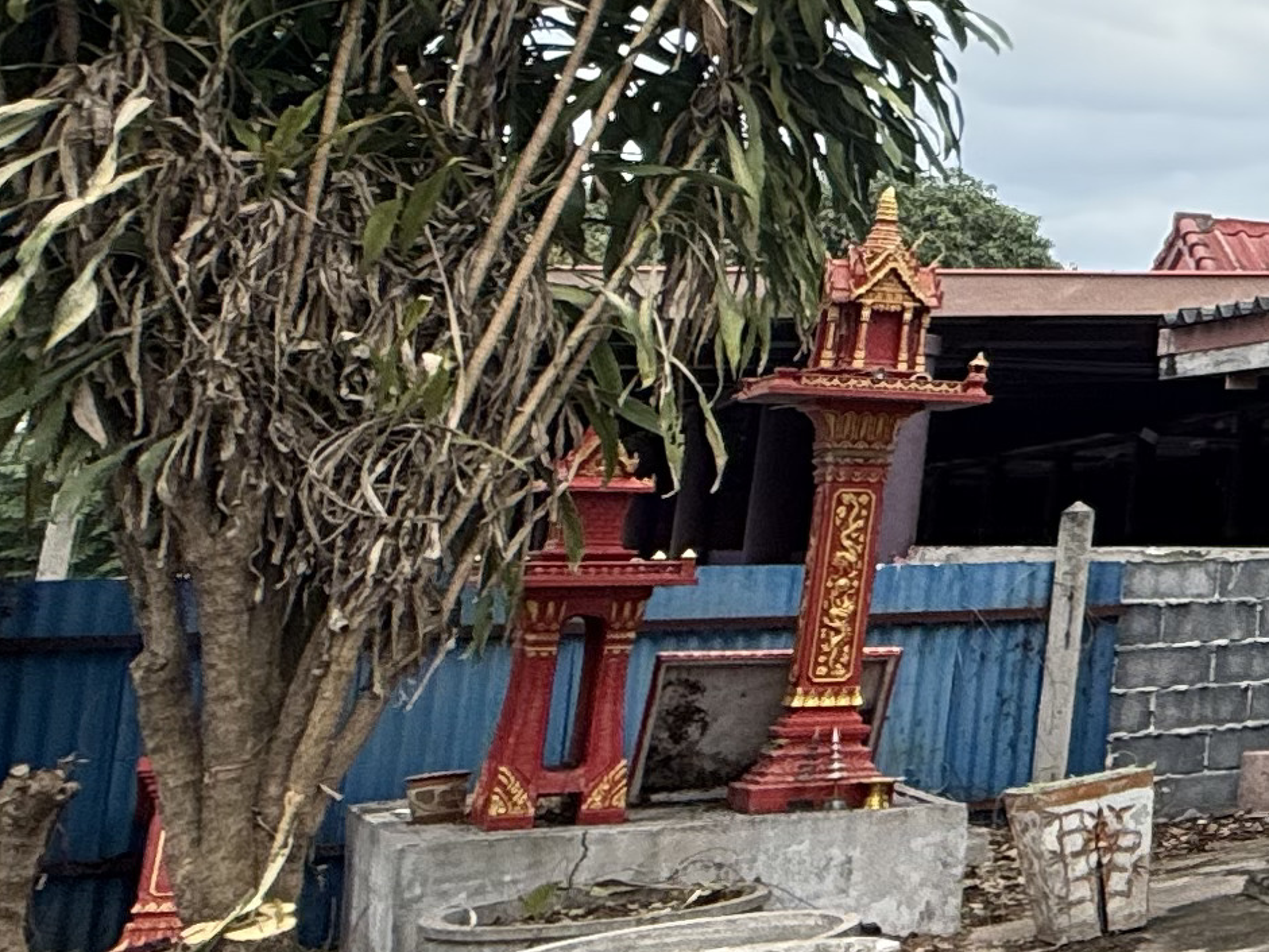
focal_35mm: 60
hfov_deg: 19.1
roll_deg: +0.2
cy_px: 183
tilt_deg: +10.6
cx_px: 2538
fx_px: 2200
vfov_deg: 24.0
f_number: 2.2
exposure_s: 1/694
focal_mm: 2.22
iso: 64
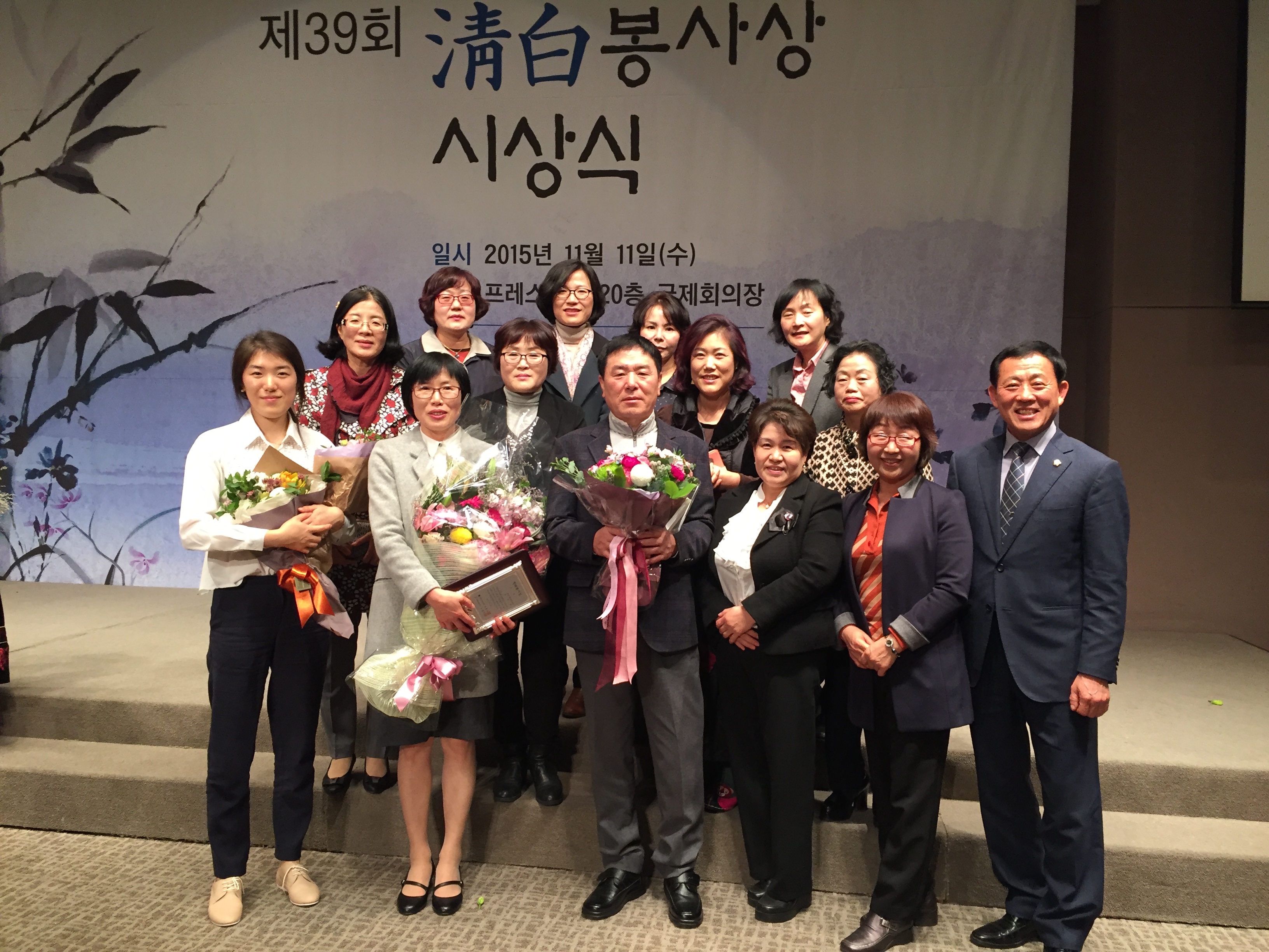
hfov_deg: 61.7
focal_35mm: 29
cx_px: 634
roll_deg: -2.6
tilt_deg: -1.2
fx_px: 1063
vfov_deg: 48.2
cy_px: 476
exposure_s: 1/30
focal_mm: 4.15
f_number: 2.2
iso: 50
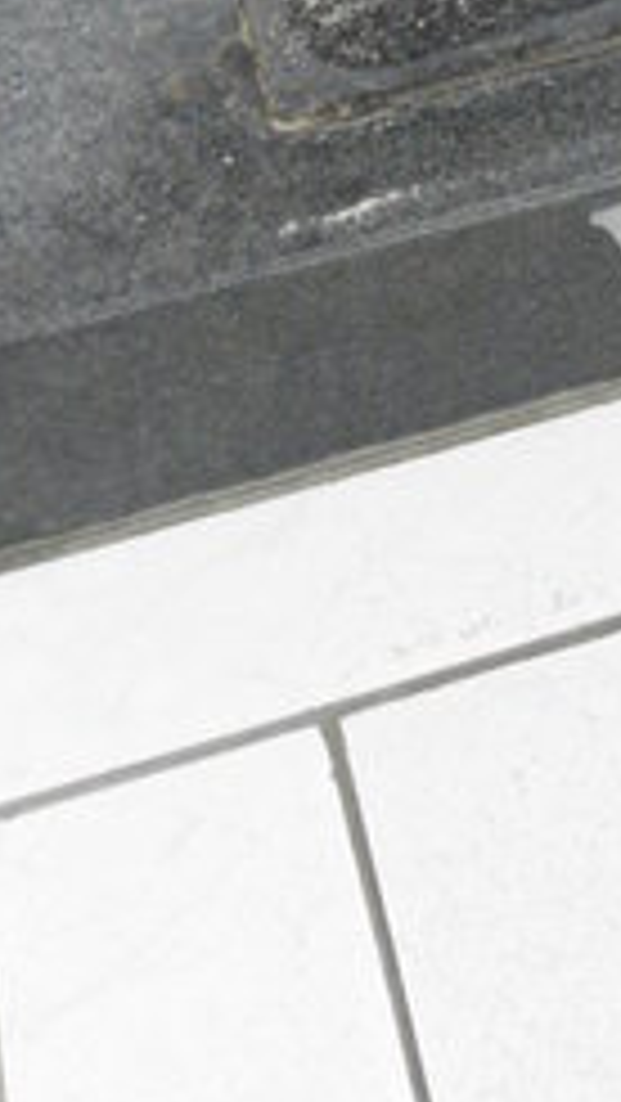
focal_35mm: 96
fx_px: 2807
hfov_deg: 12.1
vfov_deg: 18.9
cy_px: -652
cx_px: 909
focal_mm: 4.83
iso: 200
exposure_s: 1/640
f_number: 5.6
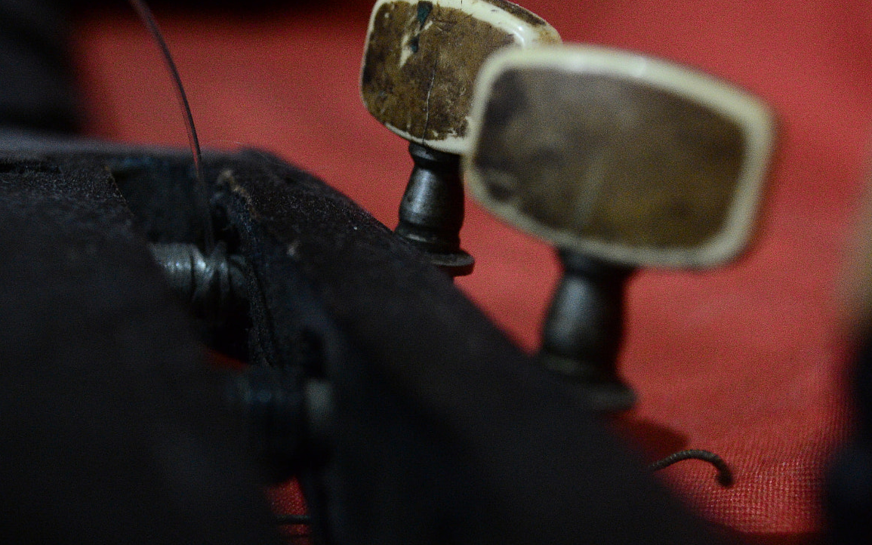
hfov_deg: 28.5
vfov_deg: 18.1
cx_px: 361
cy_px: 254
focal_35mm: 72
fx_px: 1711
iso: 3200
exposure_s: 1/20
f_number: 5
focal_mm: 34
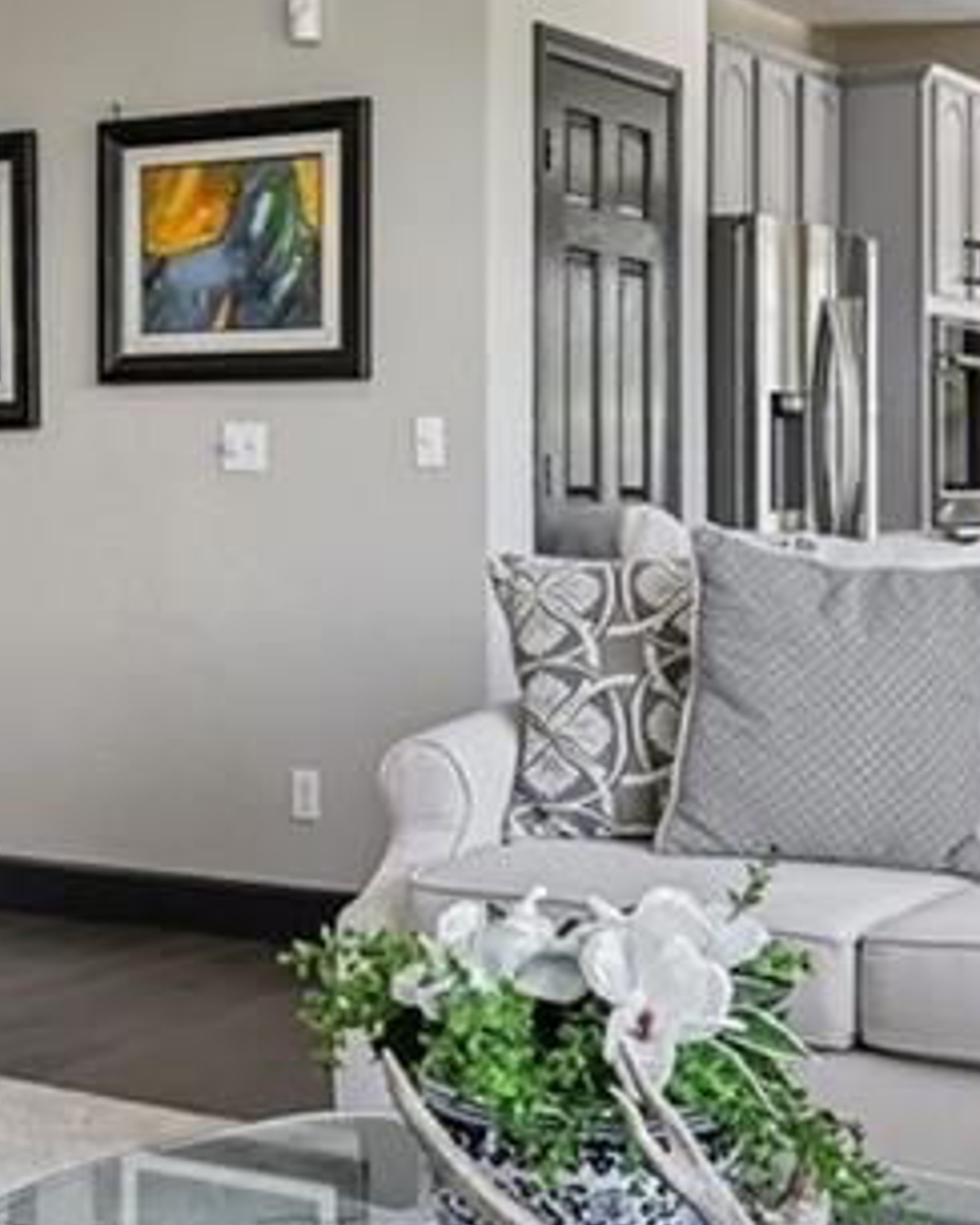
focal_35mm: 69
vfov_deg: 27.4
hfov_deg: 21.6
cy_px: 438
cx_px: 64
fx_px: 2502
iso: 400
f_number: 10
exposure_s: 1/10
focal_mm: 14
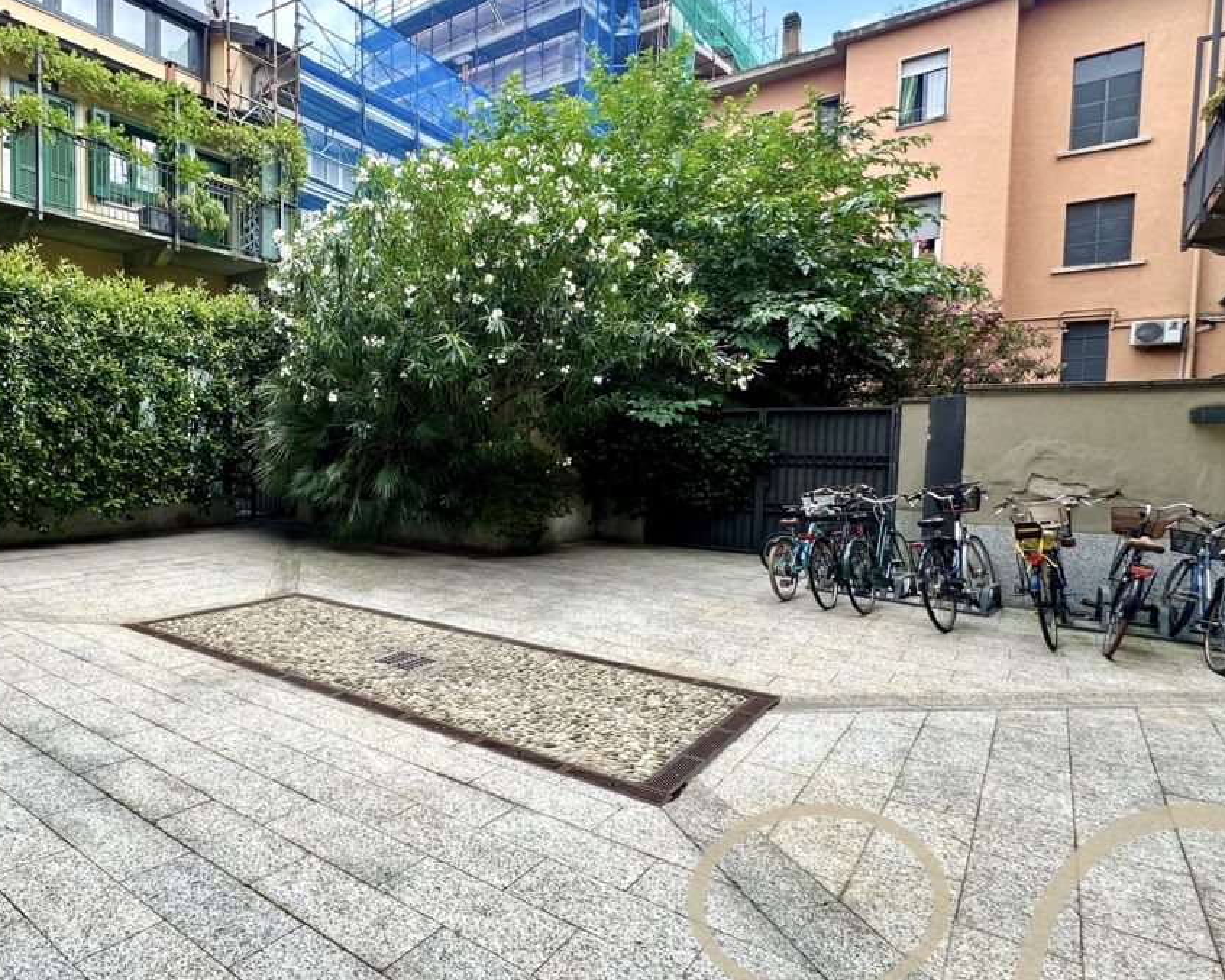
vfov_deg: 65.5
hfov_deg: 74.1
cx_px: 366
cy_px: 484
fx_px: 761
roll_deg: -1.0
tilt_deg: -0.7
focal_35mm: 21
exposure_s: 1/221
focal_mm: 2.22
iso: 40
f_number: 2.2
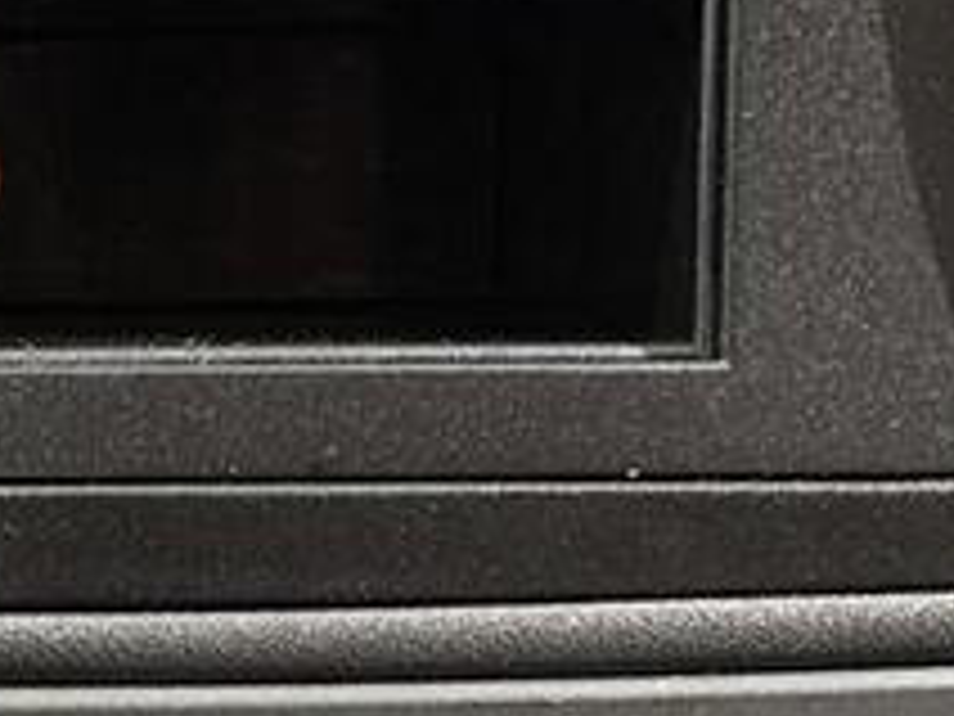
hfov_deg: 11.0
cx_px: -212
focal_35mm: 177
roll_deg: +0.8
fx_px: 4878
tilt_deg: -40.4
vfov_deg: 8.3
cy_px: 815
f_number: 1.6
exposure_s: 1/40
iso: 640
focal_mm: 5.96
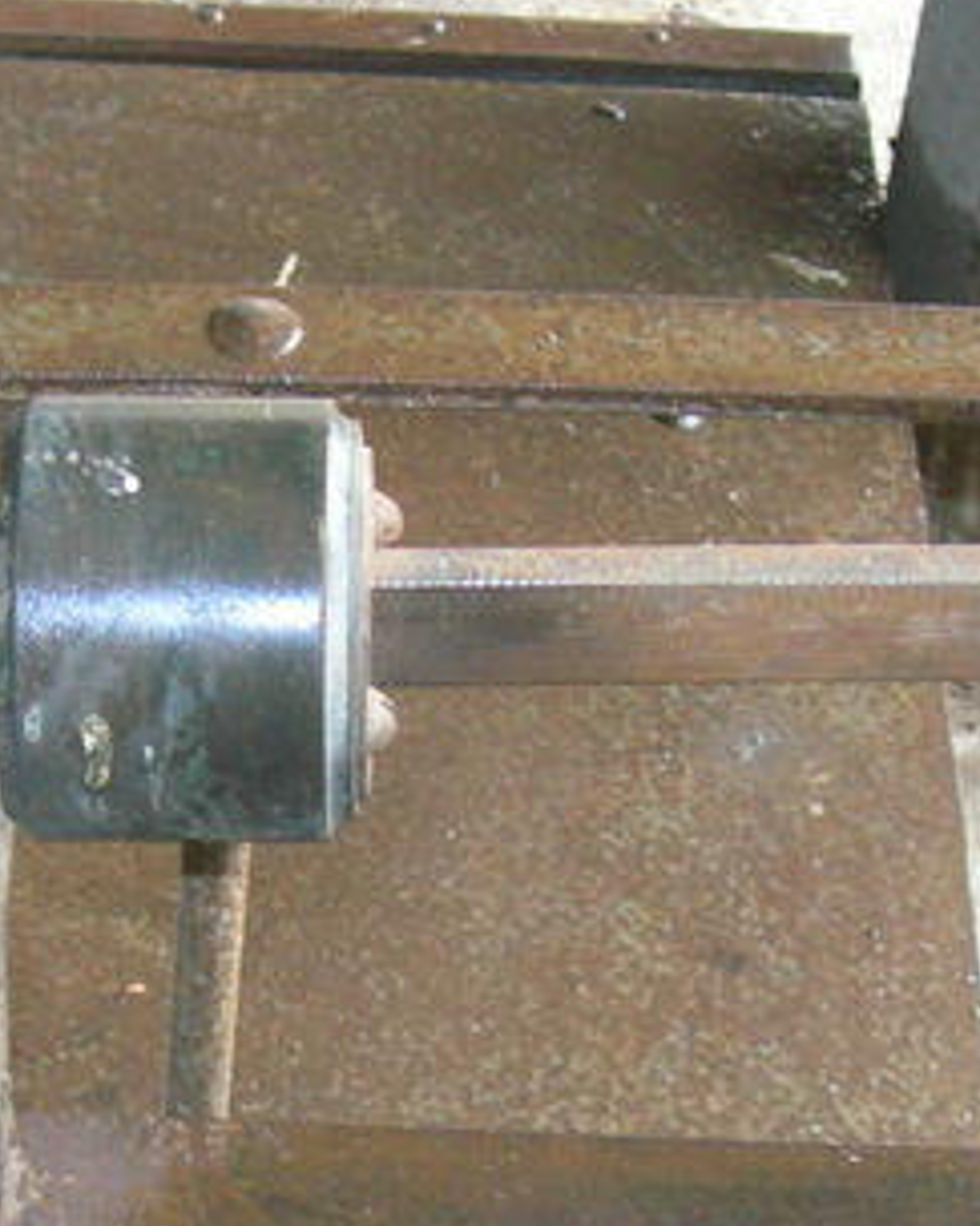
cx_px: 194
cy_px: 1032
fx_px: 4425
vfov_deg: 15.6
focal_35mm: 122
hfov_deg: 12.6
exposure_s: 1/31.4
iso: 185
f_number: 2.8
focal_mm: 7.8
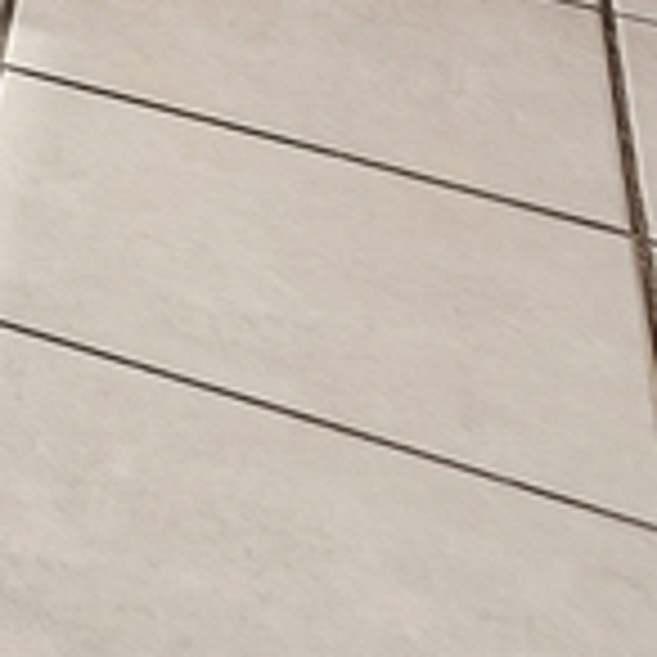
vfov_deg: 8.5
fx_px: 3242
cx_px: -2025
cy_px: -1647
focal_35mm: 151
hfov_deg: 7.6
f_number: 8
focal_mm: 16
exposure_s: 1/30
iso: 200
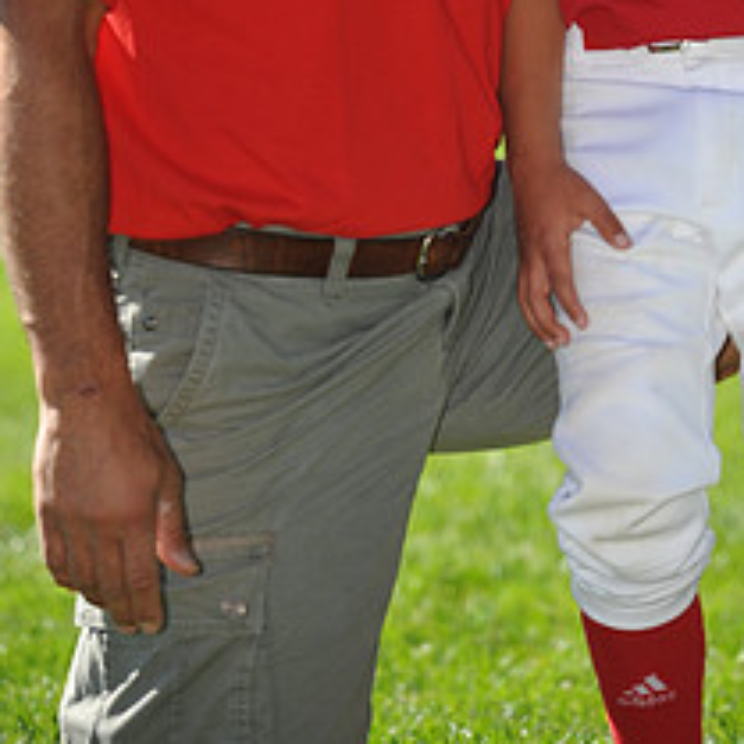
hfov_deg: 6.6
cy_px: -231
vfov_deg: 6.6
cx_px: 477
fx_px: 6420
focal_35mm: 264
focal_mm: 112
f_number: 4
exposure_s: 1/1000
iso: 200
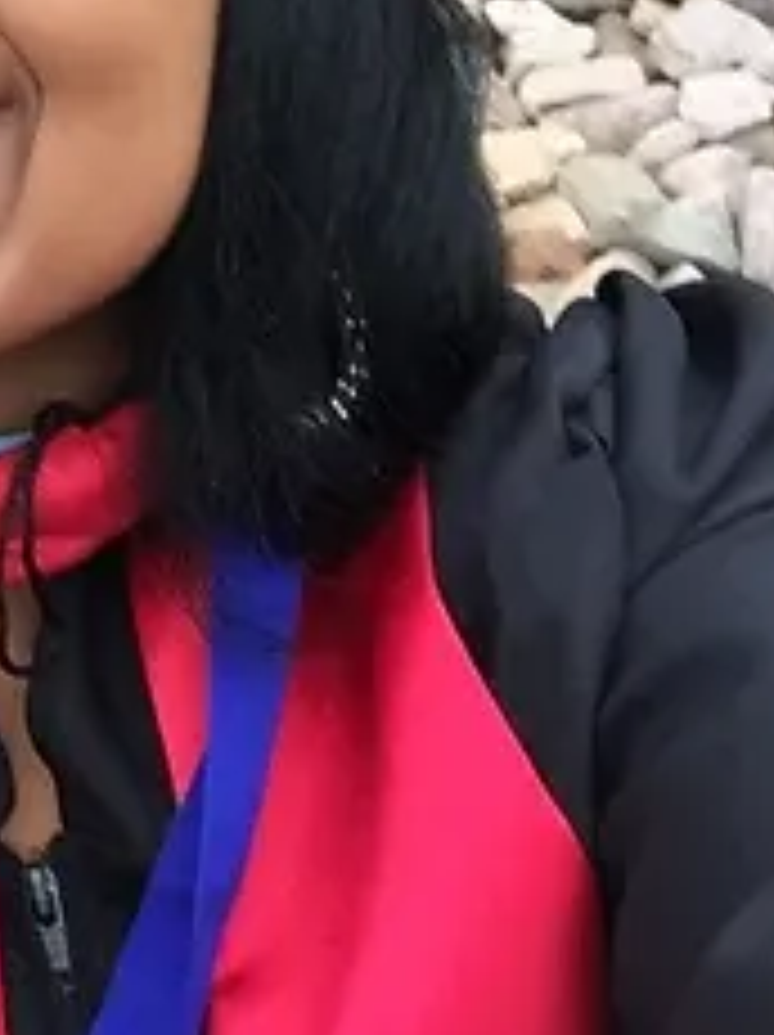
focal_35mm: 81
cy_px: 212
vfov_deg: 23.8
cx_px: -216
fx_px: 2419
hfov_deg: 17.2
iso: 32
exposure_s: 1/60
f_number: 2.2
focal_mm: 2.65
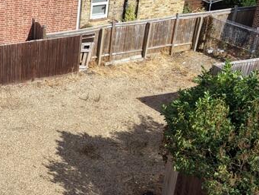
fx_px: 539
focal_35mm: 72
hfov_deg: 25.3
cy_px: 123
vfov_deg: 20.4
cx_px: -17
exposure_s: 1/4000
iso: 200
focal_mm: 8.67
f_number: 1.8
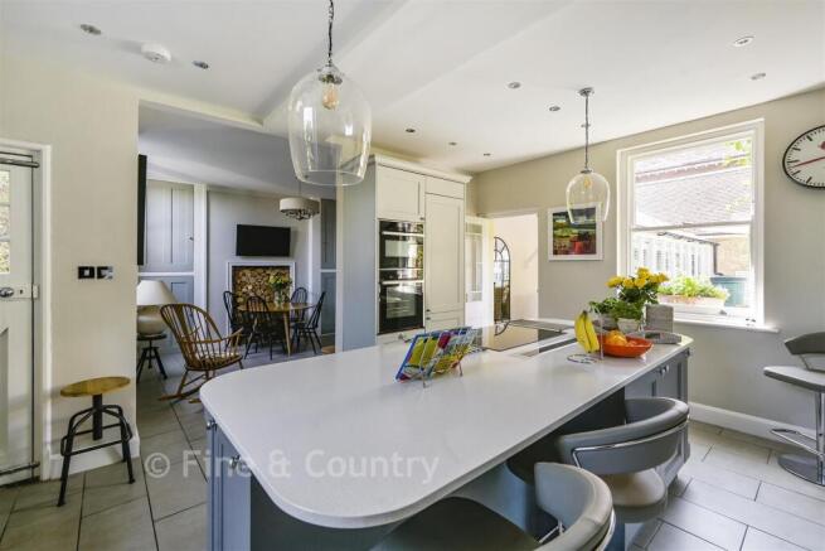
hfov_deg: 98.5
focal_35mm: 16
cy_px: 276
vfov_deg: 75.5
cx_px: 412
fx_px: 355
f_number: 8
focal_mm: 15.5
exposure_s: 1/15
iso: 100
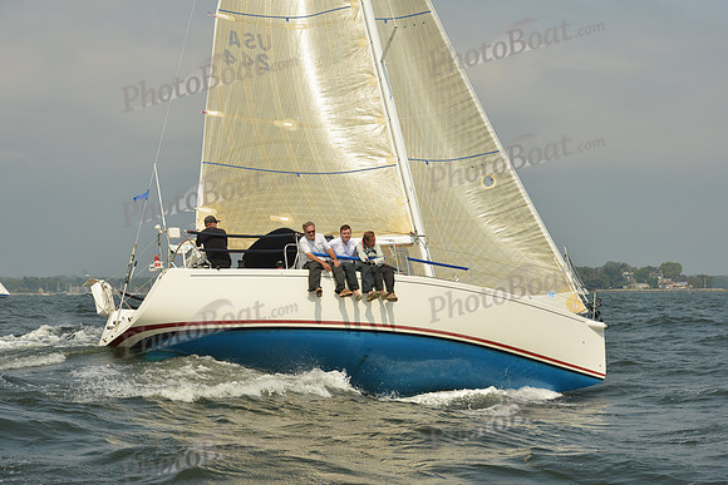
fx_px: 1517
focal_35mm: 75
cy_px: 242
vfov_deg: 18.2
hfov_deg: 27.0
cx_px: 364
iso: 320
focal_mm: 75
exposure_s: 1/1250
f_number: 10
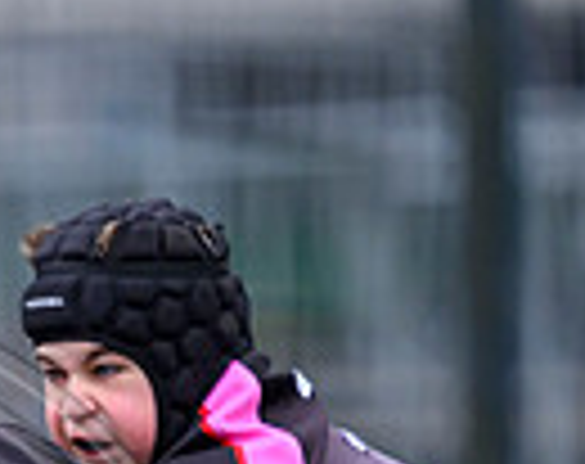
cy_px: 780
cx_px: -518
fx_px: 49763
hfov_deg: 0.7
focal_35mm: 2885
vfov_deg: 0.5
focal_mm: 560
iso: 800
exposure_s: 1/1250
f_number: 4
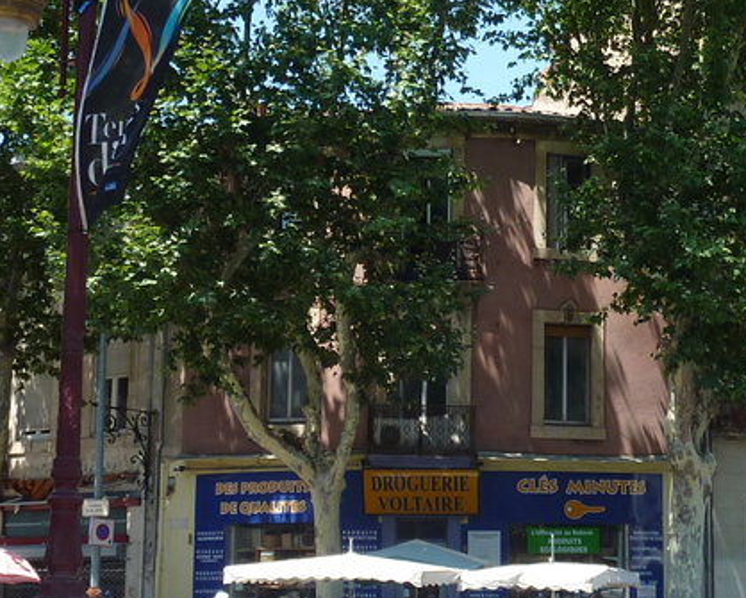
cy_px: 412
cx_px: 526
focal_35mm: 70
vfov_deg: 21.8
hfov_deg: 26.9
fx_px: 1547
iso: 80
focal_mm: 4.1
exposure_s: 1/320
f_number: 4
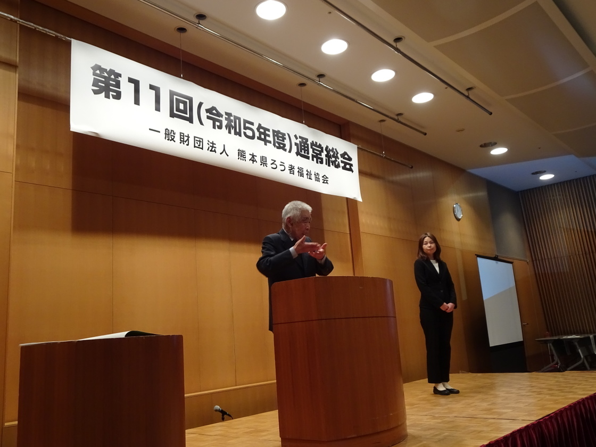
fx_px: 517
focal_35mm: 30
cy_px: 224
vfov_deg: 46.8
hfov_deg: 60.0
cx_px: 298
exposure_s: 1/30
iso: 200
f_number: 4
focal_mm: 5.09
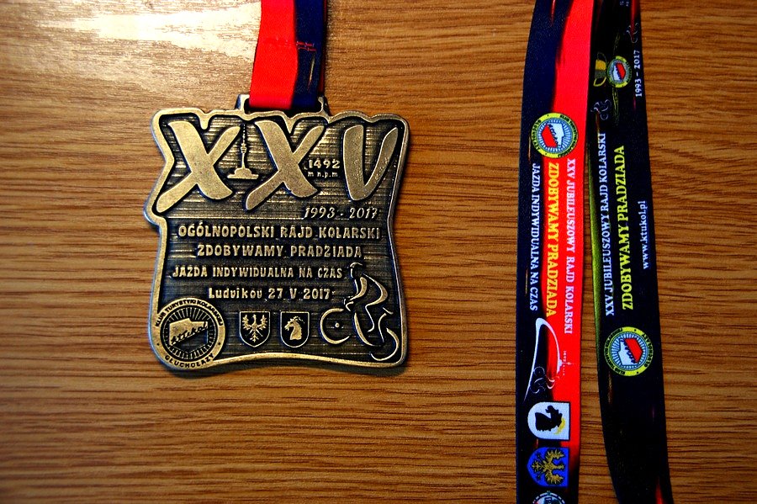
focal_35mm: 52
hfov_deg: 37.9
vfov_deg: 25.7
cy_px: 252
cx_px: 378
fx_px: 1103
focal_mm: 35
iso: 100
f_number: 4.5
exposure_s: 1/20
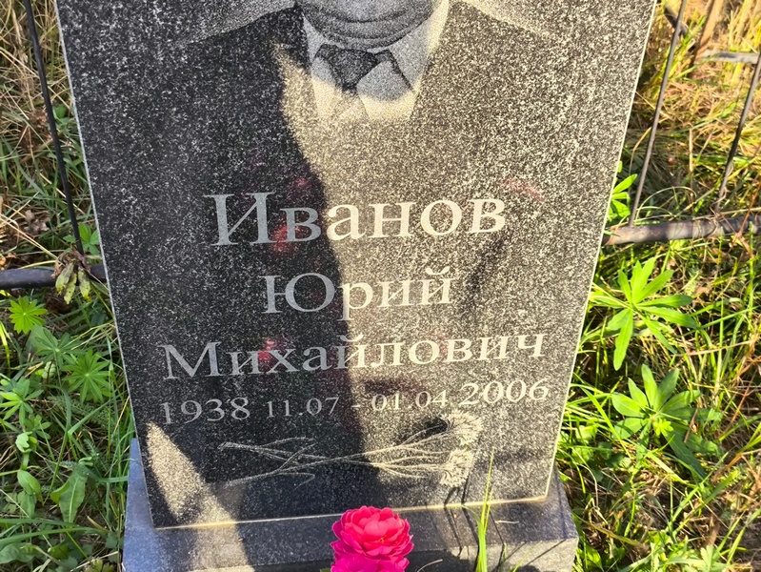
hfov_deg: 38.2
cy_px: 286
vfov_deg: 29.1
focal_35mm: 50
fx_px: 1100
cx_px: 380
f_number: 1.7
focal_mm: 4.71
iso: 50
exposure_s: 1/157
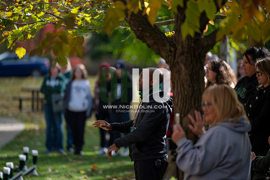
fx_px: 1499
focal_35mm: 200
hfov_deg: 10.3
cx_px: 135
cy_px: 90
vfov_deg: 6.9
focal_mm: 200
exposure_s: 1/500
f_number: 2.8
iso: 64
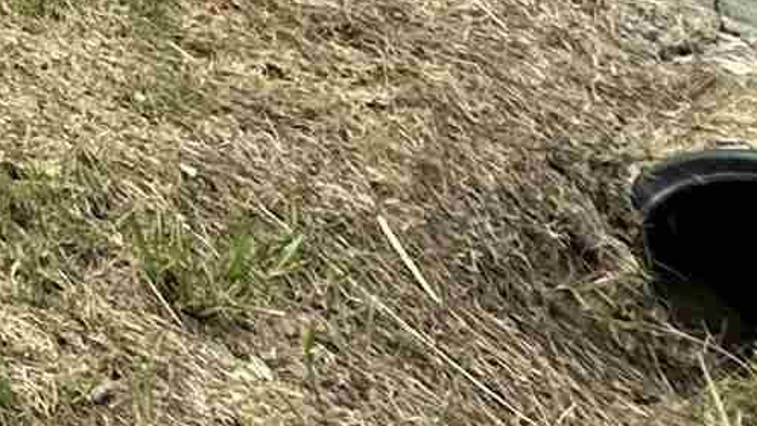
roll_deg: +0.3
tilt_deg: -0.6
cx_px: -1303
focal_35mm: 94
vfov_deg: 9.3
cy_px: -958
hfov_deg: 12.9
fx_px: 1887
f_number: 2.2
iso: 40
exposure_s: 1/647
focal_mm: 2.22
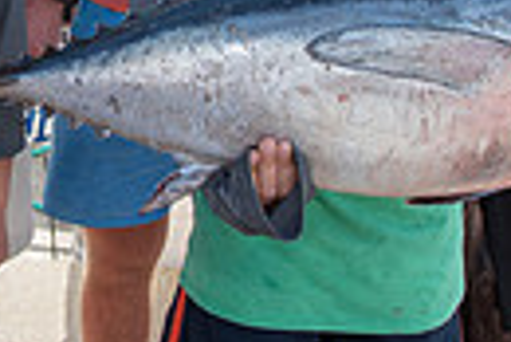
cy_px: -100
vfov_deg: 17.0
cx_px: -55
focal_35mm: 76
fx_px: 1080
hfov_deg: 24.7
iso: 250
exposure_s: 1/320
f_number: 5.6
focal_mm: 17
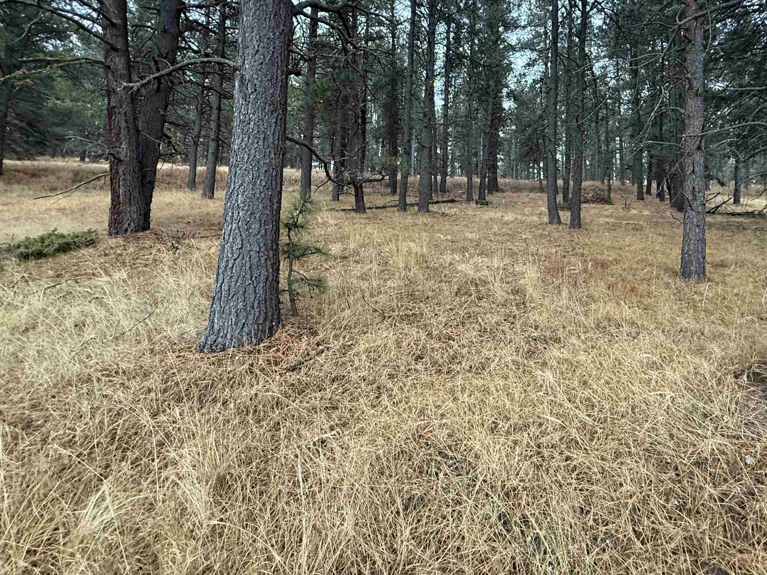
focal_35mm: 18
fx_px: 399
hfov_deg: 86.6
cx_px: 462
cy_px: 218
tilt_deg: +4.4
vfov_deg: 70.5
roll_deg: -2.6
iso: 500
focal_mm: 2.22
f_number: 2.2
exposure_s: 1/60
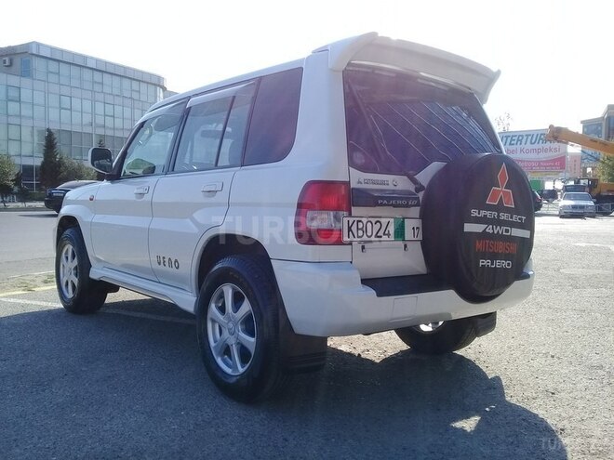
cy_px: 230
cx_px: 307
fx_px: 550
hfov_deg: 58.4
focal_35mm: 31
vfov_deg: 45.4
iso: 50
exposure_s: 1/696
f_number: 2.2
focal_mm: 3.3
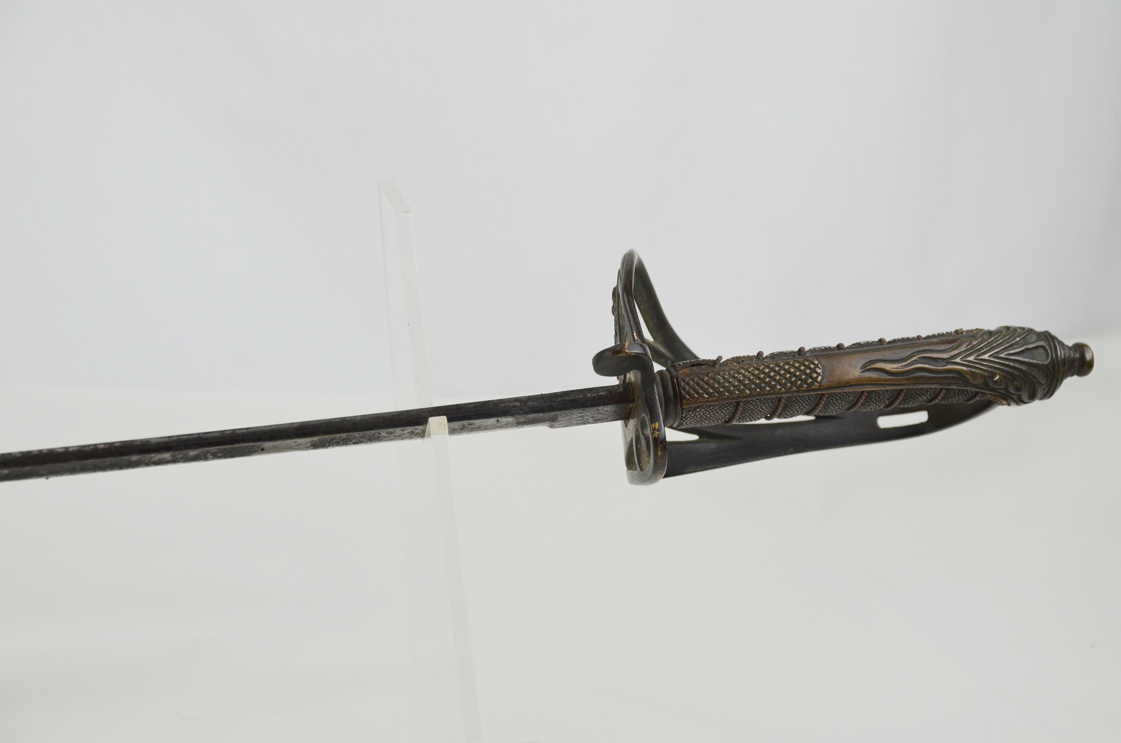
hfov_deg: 20.7
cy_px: 372
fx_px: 3076
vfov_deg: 13.8
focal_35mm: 99
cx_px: 560
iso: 500
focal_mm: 66
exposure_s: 1/250
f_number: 5.3
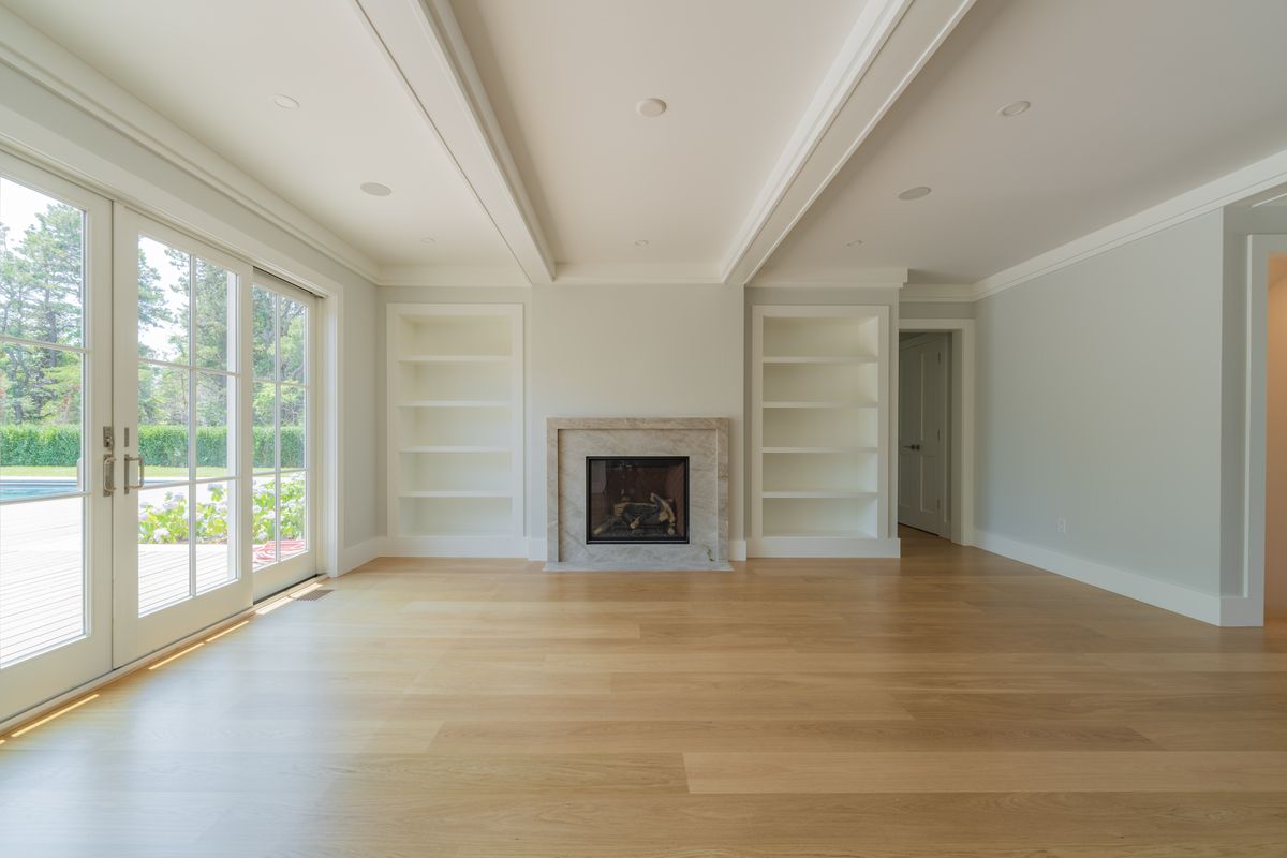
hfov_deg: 104.3
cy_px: 429
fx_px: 500
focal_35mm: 14
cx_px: 644
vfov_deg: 81.2
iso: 100
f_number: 8
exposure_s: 1/60
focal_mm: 14
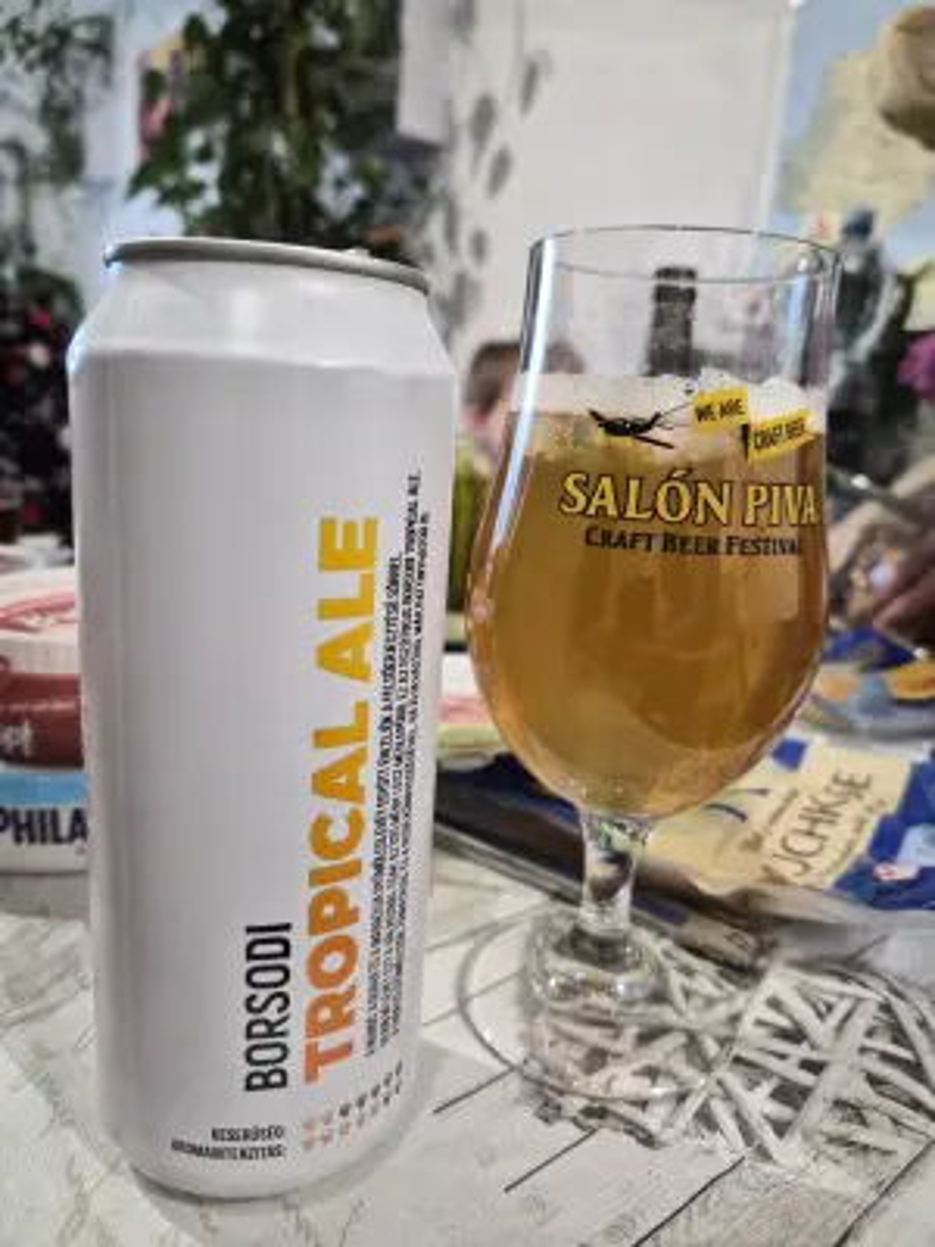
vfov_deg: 73.9
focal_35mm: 23
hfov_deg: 58.9
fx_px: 828
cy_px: 624
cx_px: 468
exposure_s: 1/100
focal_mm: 5.4
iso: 1250
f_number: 1.8
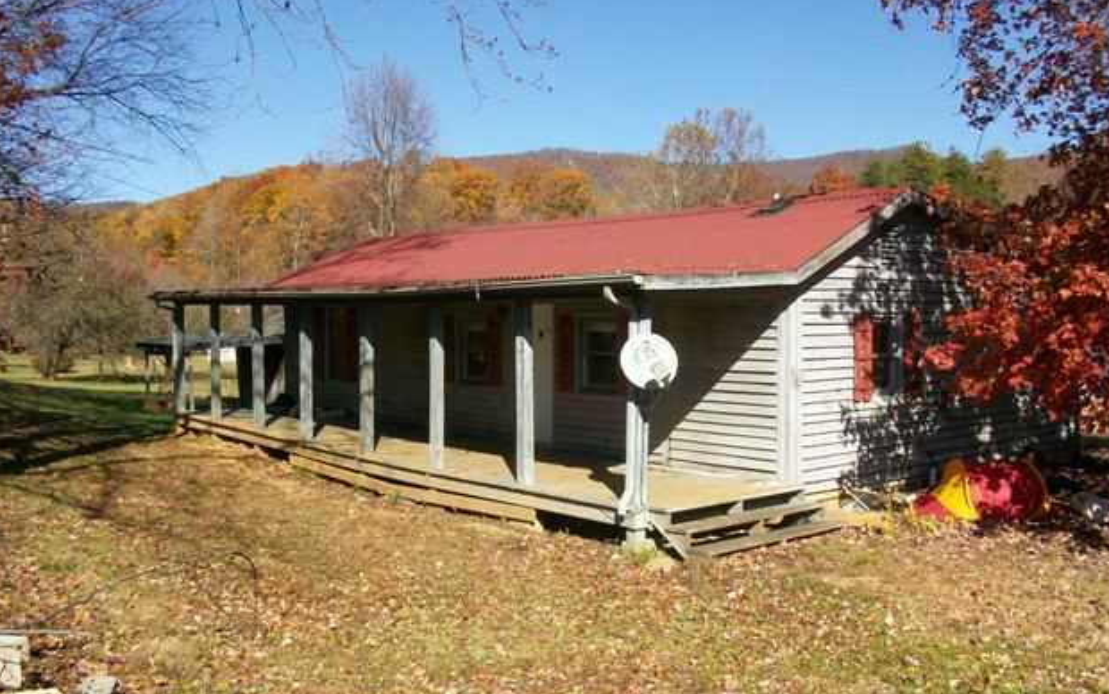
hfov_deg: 55.3
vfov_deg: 36.3
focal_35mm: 35
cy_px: 308
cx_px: 554
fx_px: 1058
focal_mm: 5.7
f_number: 5.5
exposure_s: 1/250
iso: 64
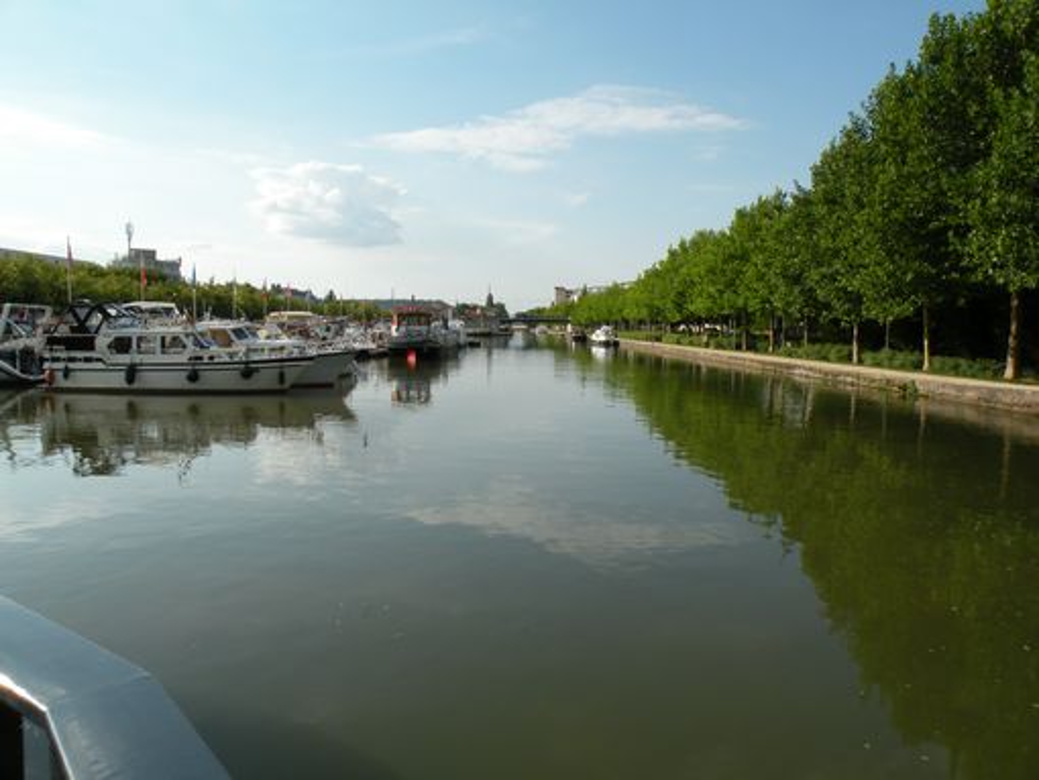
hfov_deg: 65.3
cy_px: 390
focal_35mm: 27
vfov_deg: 51.4
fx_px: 811
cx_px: 520
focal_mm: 4.7
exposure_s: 1/258
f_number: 6.3
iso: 64
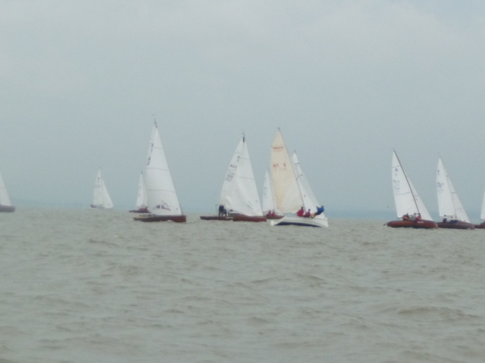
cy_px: 110
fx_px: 2213
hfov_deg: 12.5
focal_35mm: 158
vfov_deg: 9.4
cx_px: 198
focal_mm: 16.3
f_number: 4.7
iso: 160
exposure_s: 1/500
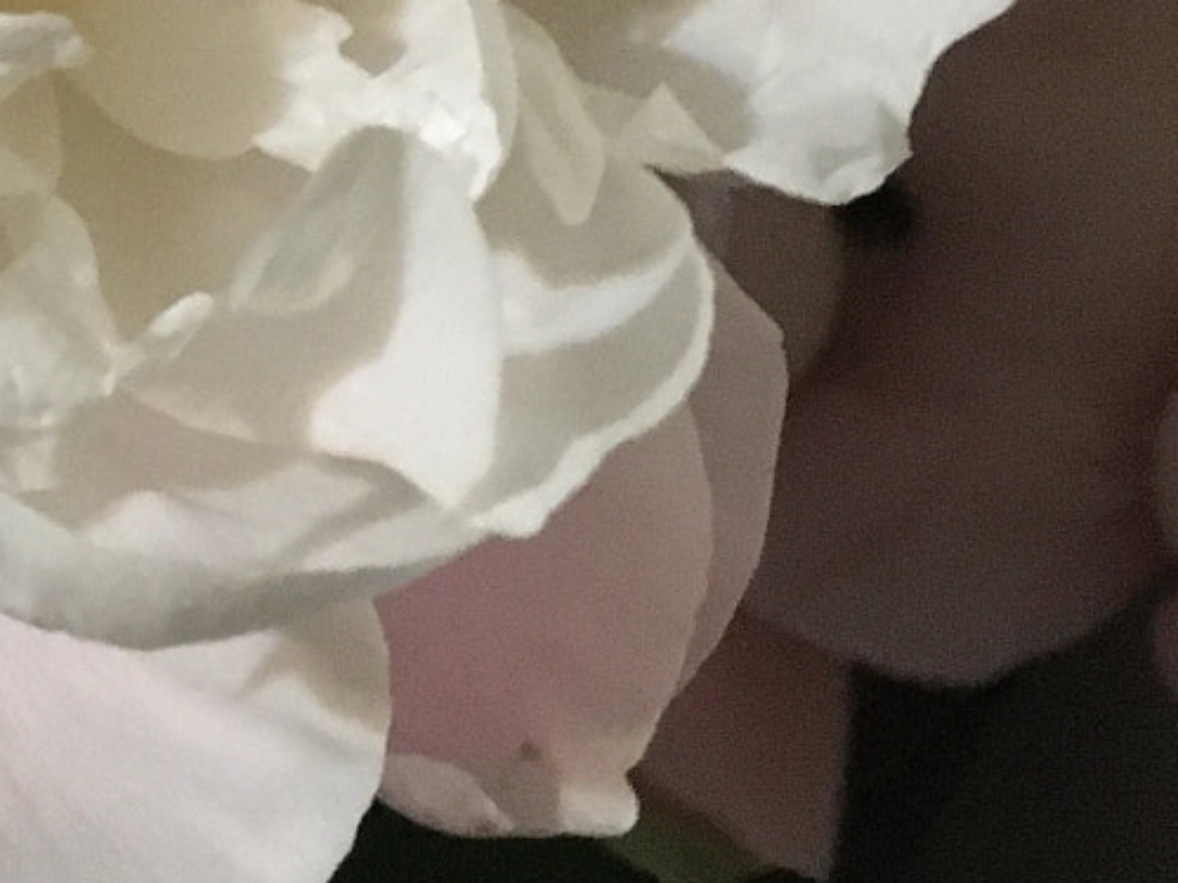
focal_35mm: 93
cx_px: -142
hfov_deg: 20.1
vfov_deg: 15.2
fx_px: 3164
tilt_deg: -50.3
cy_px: -236
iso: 320
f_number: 2.2
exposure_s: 1/15
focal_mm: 4.15
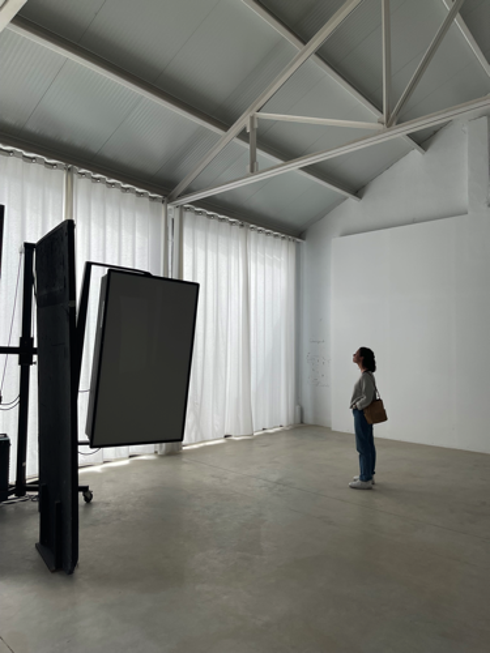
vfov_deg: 67.3
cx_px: 245
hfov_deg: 53.1
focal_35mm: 26
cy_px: 326
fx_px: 491
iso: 32
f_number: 1.6
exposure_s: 1/1130
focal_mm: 5.1
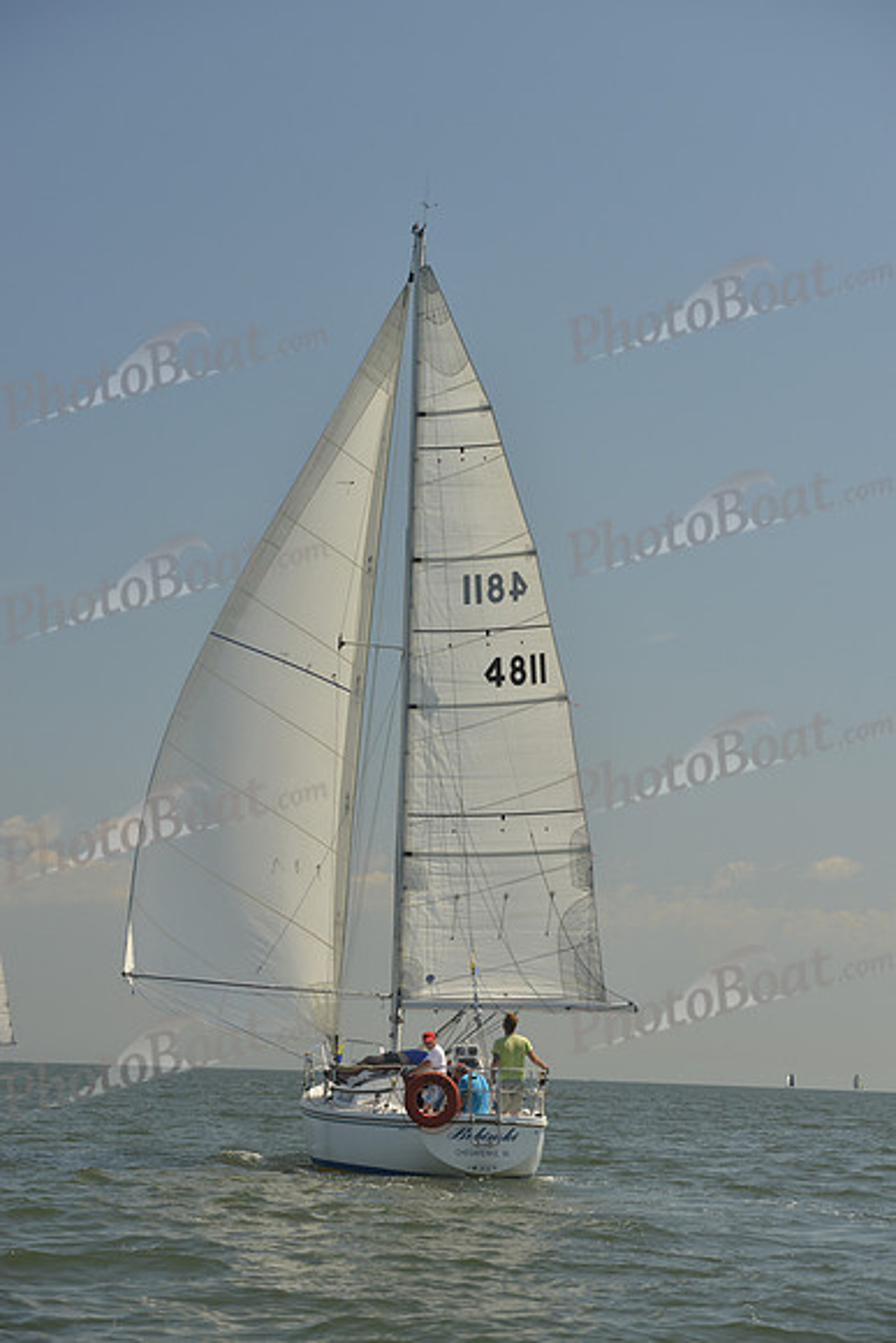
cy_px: 672
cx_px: 448
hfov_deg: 14.0
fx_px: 3656
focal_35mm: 98
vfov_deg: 20.8
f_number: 6.3
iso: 200
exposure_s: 1/800
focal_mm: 98
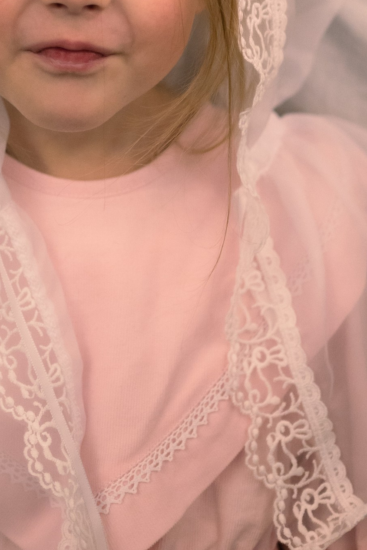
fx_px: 1619
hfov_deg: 12.9
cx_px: 67
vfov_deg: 18.1
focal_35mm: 106
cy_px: -145
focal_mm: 35
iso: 800
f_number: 1.8
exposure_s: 1/320
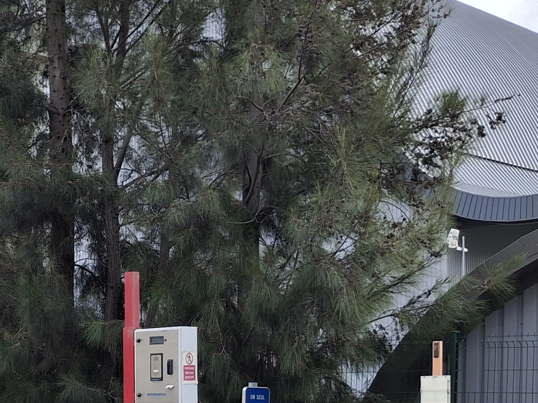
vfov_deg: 18.2
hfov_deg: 23.0
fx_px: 1212
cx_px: -105
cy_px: 440
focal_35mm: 78
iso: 32
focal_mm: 4.69
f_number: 1.8
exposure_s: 1/354
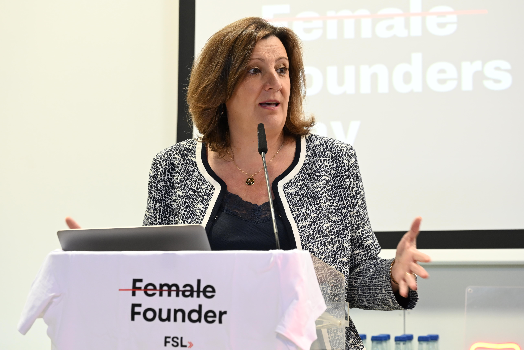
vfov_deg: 9.7
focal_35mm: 141
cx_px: 266
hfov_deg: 14.6
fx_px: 2052
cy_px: 179
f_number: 4.5
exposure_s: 1/60
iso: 1600
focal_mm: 120
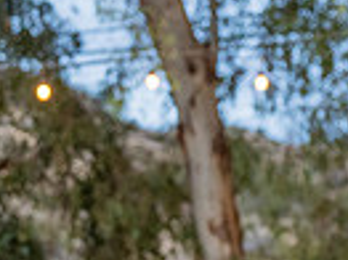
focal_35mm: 235
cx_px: -85
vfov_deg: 6.2
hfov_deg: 8.3
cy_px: 497
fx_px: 2360
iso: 1600
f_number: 4
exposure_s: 1/200
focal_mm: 55
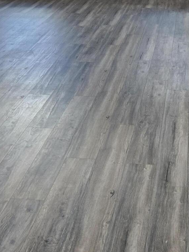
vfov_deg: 29.5
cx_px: 153
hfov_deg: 23.7
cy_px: -3
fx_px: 444
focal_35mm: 61
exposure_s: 1/120
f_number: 1.8
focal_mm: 5.4
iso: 200
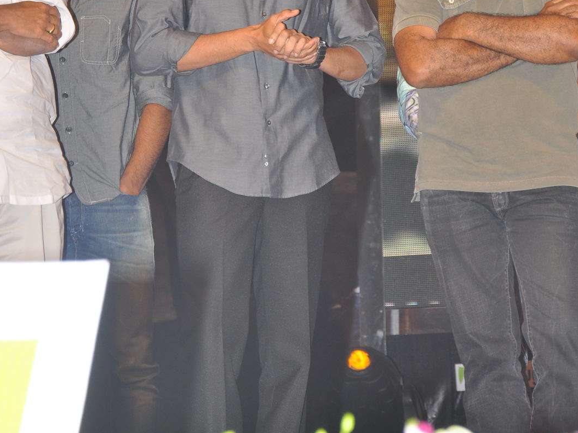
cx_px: 289
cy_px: 142
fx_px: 3101
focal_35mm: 186
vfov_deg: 8.0
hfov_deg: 10.6
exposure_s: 1/125
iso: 400
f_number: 6.3
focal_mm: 85
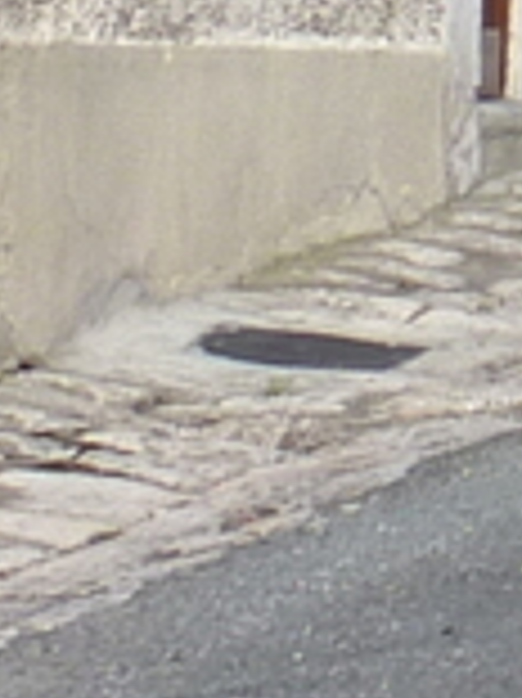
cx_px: 2930
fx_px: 9986
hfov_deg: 2.8
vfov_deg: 3.8
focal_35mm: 496
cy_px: -1977
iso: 80
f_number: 5
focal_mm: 7.9
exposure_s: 1/400
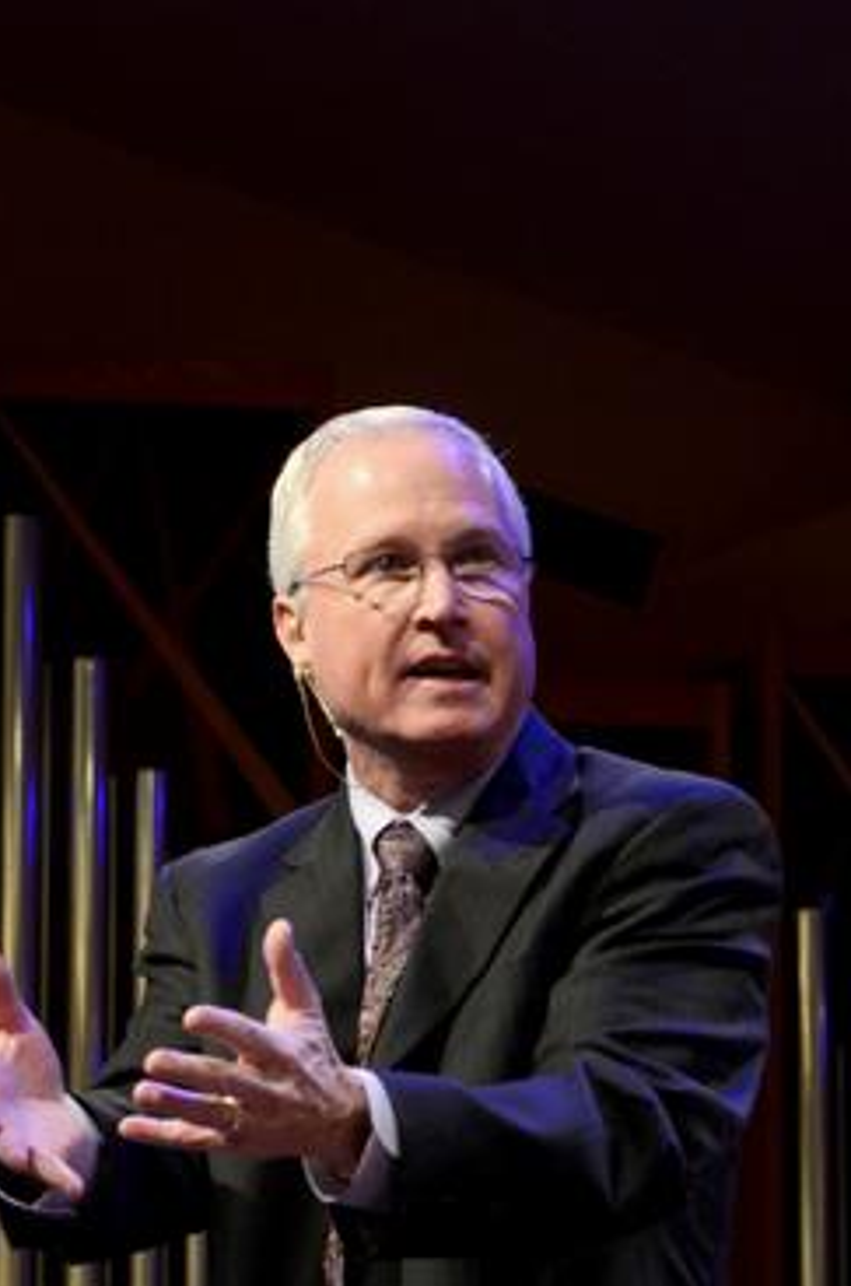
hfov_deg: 7.9
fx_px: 6127
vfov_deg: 11.9
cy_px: 1158
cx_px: 354
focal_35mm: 172
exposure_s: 1/100
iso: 1000
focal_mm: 62
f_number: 5.6
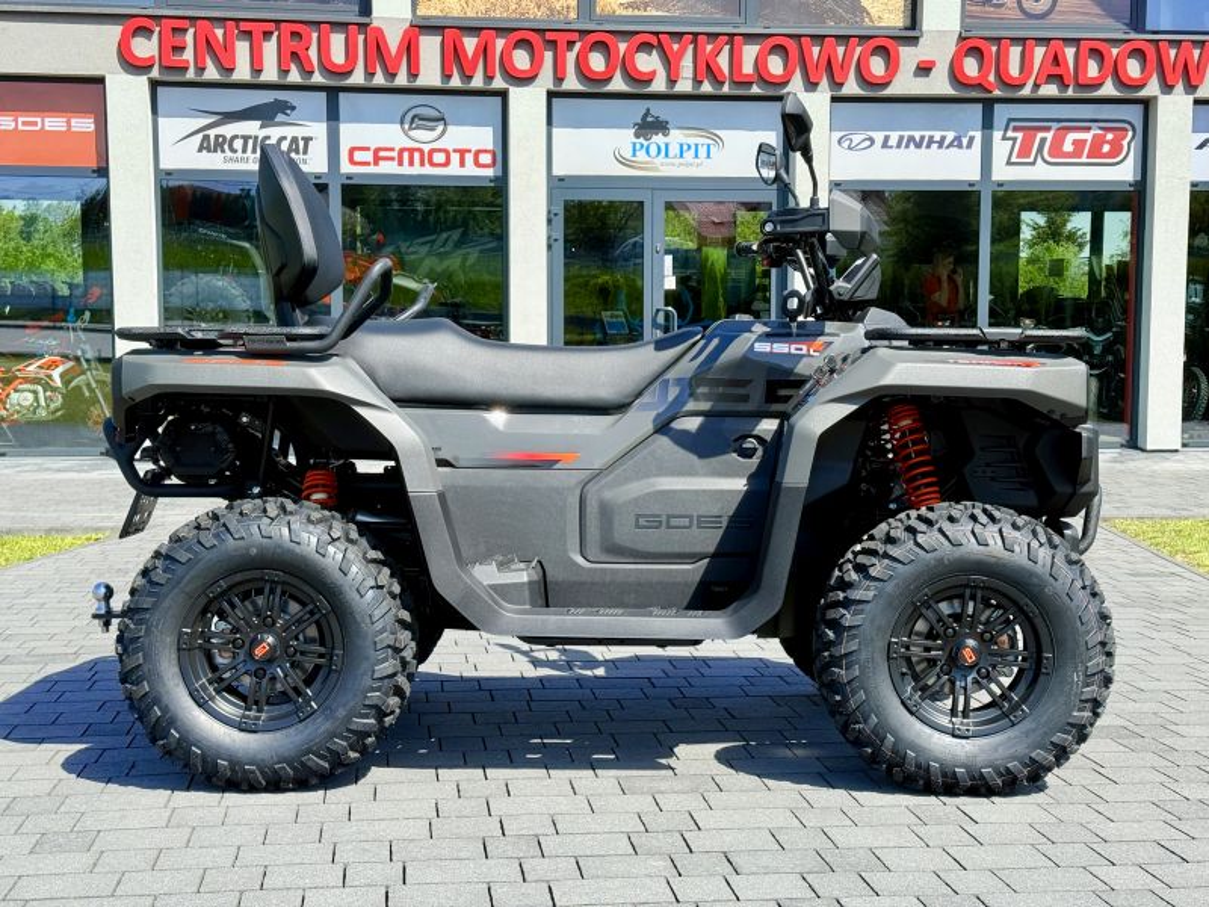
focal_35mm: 48
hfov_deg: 39.7
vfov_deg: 30.3
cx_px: 604
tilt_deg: -4.9
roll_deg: -0.3
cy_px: 454
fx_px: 1676
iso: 64
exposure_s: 1/1883
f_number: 1.78
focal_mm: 6.76
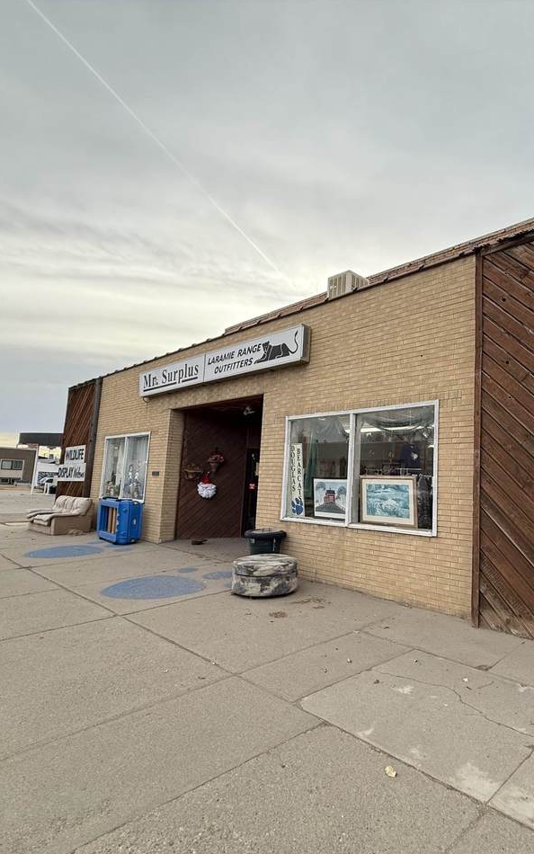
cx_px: 375
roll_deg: -2.1
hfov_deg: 57.7
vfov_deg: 85.1
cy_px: 429
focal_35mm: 20
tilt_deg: +7.8
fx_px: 466
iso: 64
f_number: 2.2
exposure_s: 1/490
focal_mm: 2.22
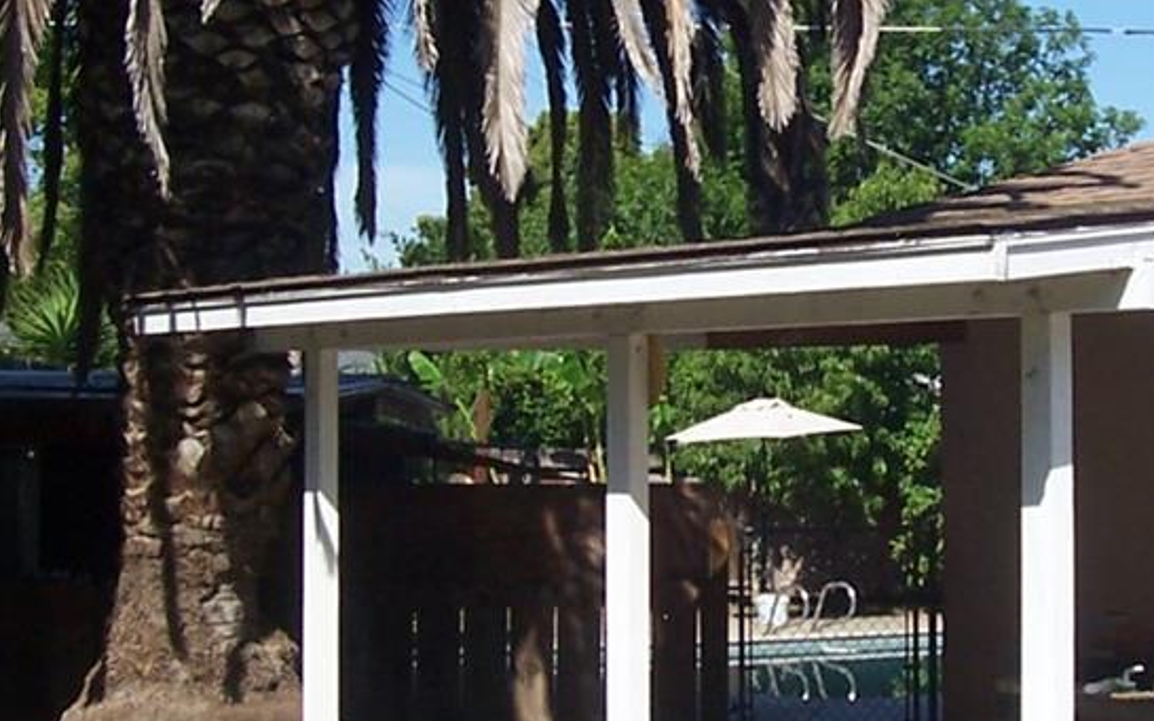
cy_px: 340
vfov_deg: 13.2
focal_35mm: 99
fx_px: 3113
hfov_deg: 20.8
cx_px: 875
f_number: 5.6
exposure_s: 1/500
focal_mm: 5.6
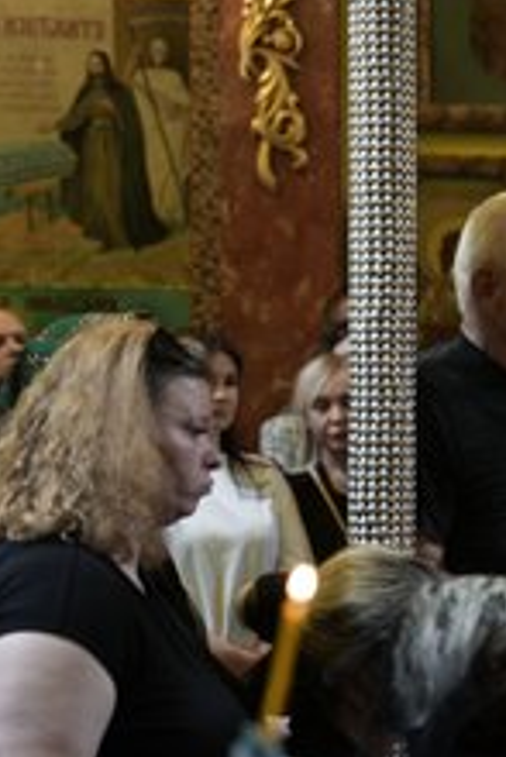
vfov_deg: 18.4
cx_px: 547
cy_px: 425
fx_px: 2336
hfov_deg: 12.2
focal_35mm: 111
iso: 640
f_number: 2.8
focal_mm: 61
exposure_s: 1/80
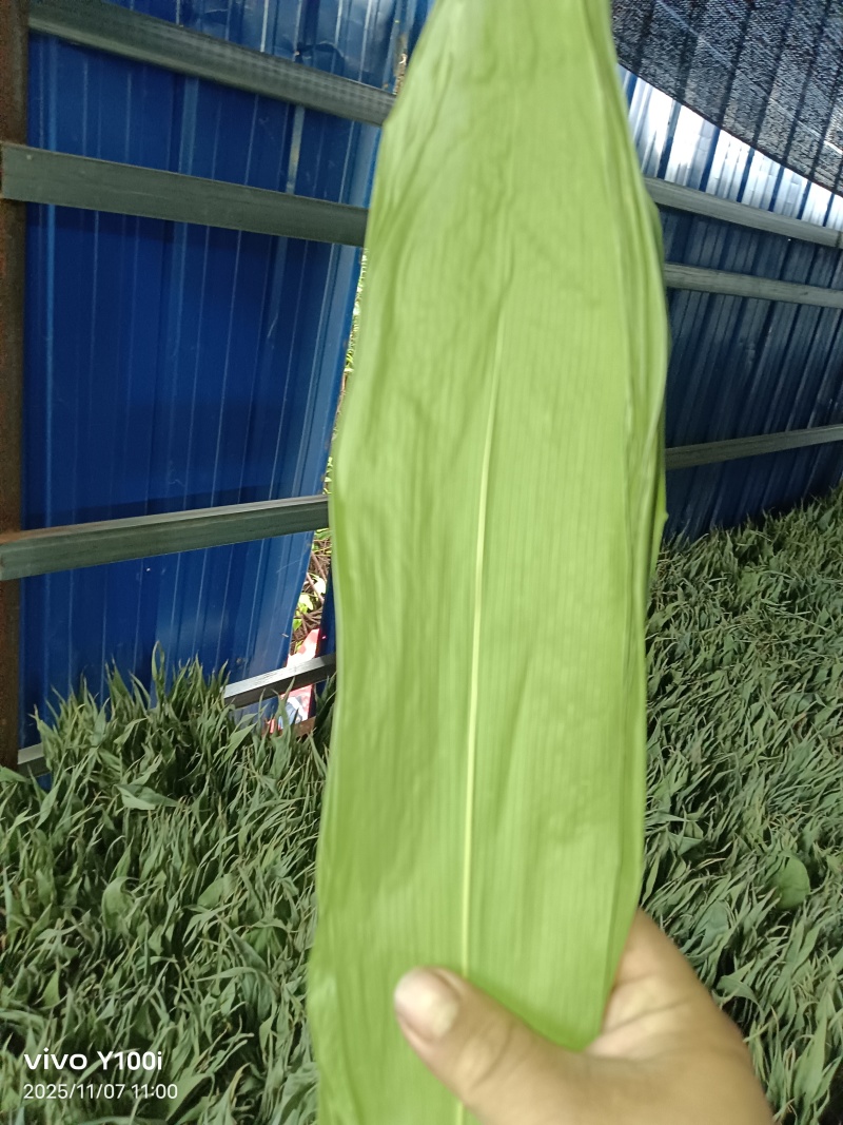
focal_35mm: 26
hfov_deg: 53.1
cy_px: 562
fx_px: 844
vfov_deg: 67.3
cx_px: 422
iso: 1834
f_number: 1.8
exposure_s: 1/33.3
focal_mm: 4.05
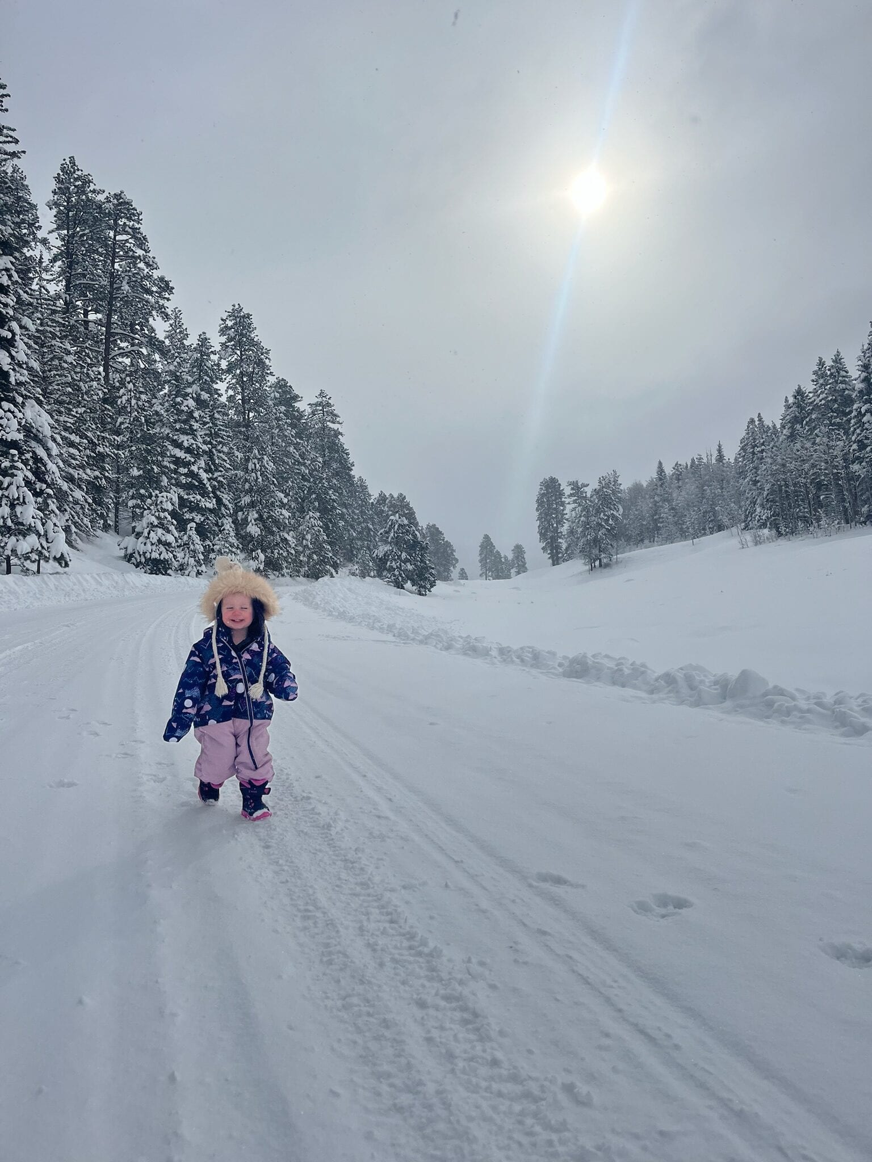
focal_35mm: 26
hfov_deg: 53.1
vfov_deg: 67.3
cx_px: 436
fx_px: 873
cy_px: 581
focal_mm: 5.1
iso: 50
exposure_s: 1/11905
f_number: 1.6
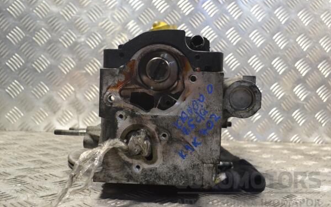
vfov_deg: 28.9
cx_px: 166
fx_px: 402
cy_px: 106
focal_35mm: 45
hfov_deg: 44.8
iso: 3200
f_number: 7.1
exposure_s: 1/200
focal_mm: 29
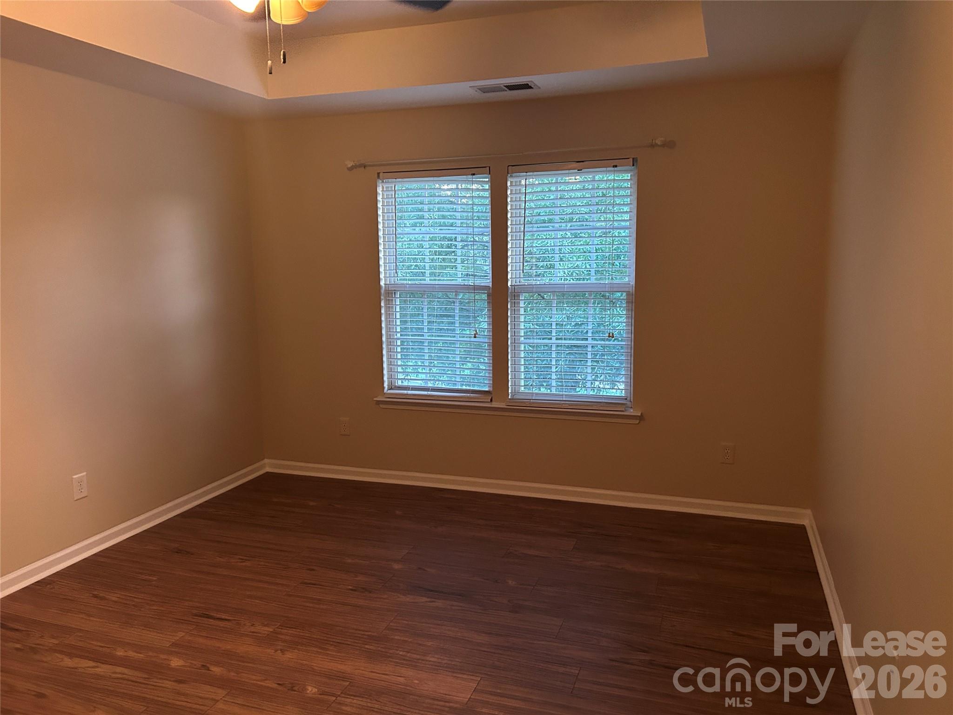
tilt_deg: -7.5
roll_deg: +0.0
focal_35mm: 26
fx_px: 716
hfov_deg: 67.3
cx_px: 476
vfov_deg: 53.1
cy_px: 358
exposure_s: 1/40
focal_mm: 5.7
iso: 500
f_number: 1.5
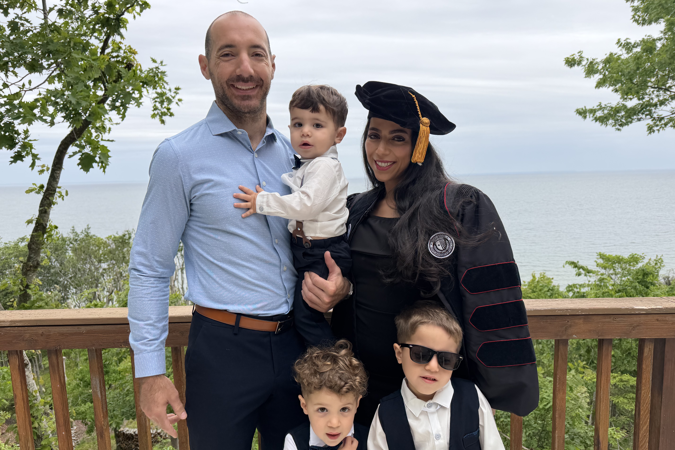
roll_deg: +1.7
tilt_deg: -7.8
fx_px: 469
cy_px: 246
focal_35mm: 25
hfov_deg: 71.5
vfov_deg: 51.2
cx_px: 338
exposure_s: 1/878
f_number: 1.78
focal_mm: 6.76
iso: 100
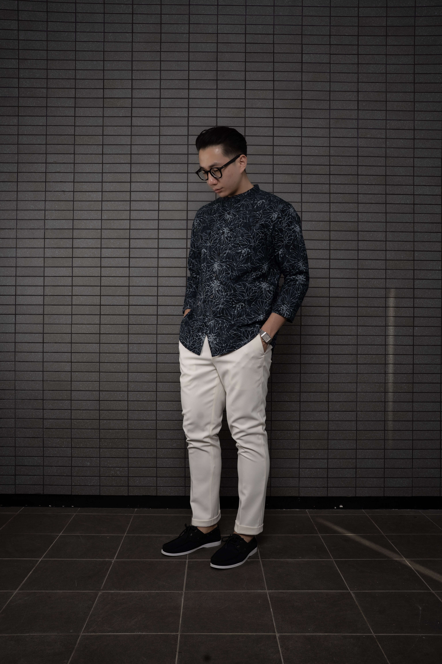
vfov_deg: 59.8
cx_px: 221
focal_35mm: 31
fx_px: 576
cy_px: 332
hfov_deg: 42.0
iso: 160
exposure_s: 1/125
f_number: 8
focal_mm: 31.3
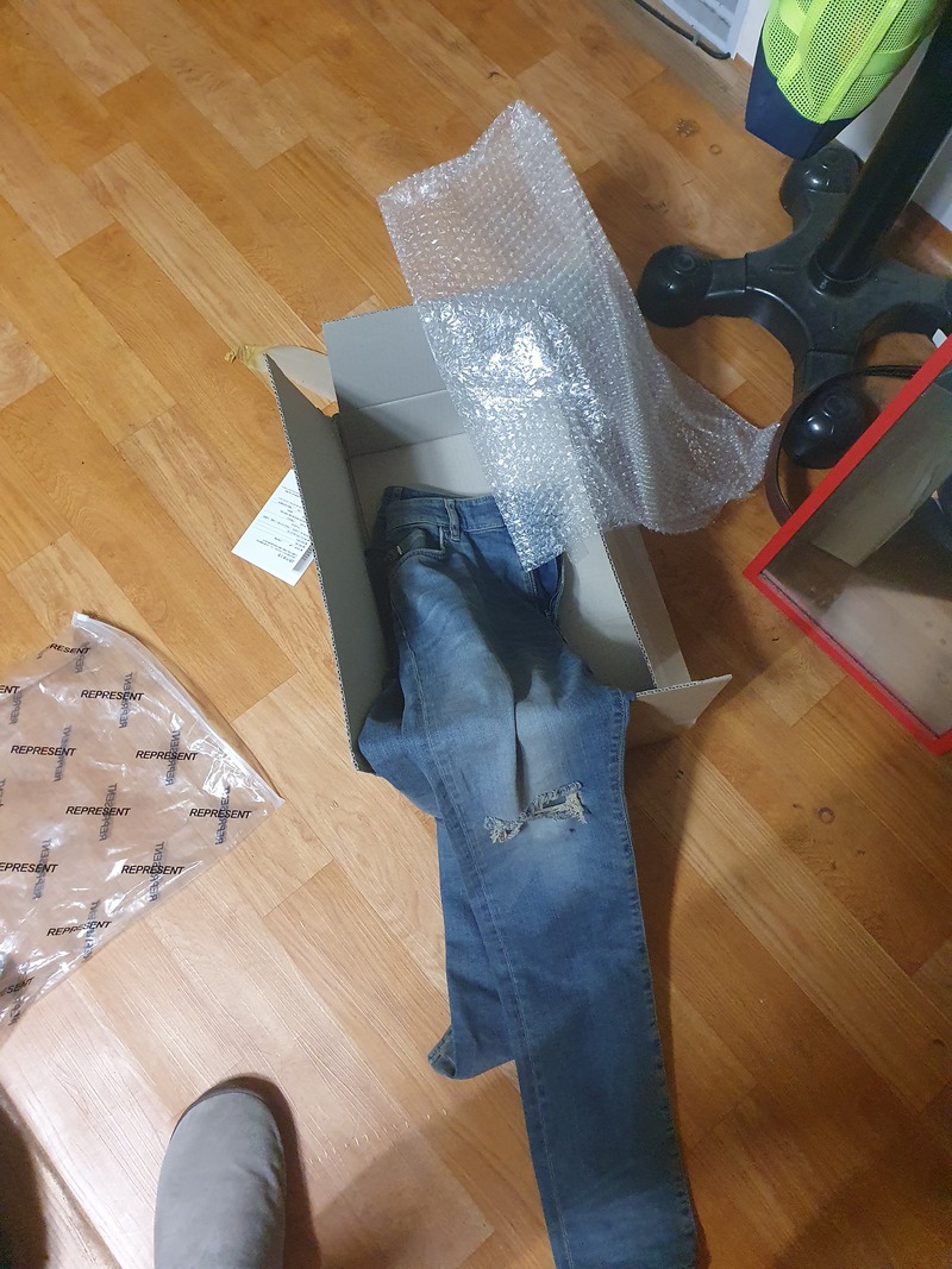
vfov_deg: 67.3
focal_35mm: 26
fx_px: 954
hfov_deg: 53.1
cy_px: 634
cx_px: 476
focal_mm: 4.32
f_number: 2.4
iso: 640
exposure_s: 1/40
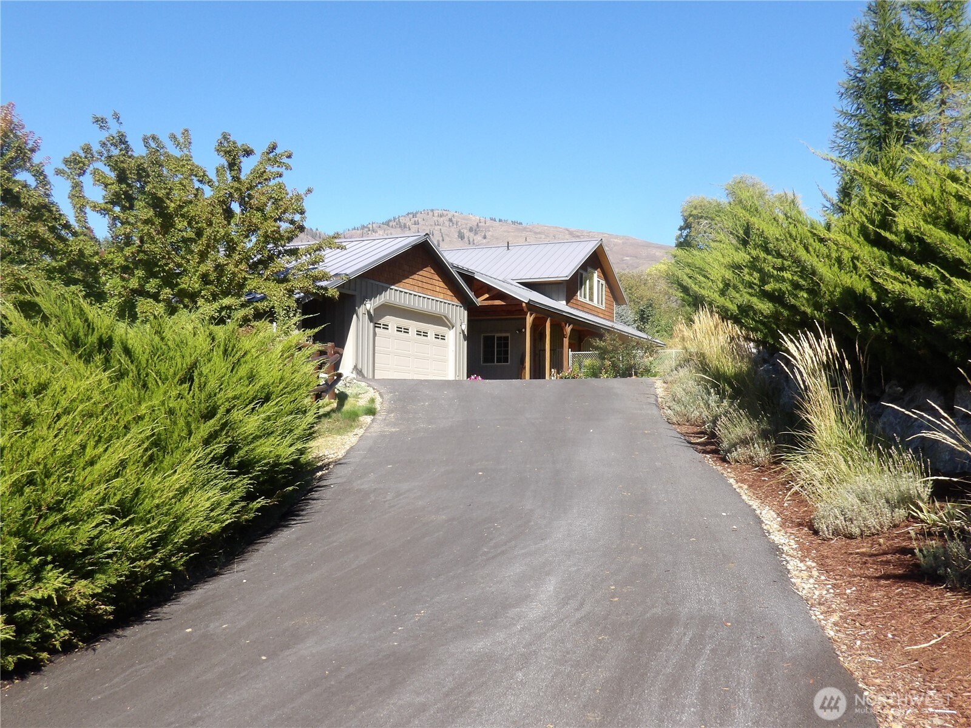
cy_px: 364
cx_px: 486
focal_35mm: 33
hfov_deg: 55.4
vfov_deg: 42.9
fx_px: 926
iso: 100
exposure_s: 1/131
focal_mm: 5.9
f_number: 7.1
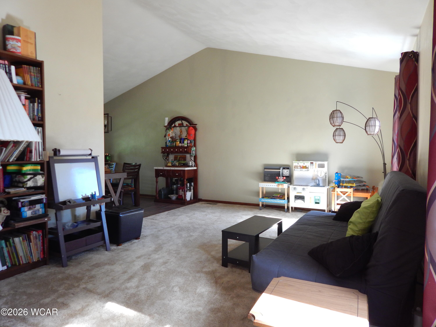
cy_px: 164
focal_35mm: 23
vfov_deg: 58.9
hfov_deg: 73.9
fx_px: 290
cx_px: 218
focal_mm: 4
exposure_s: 1/30
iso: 180
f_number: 3
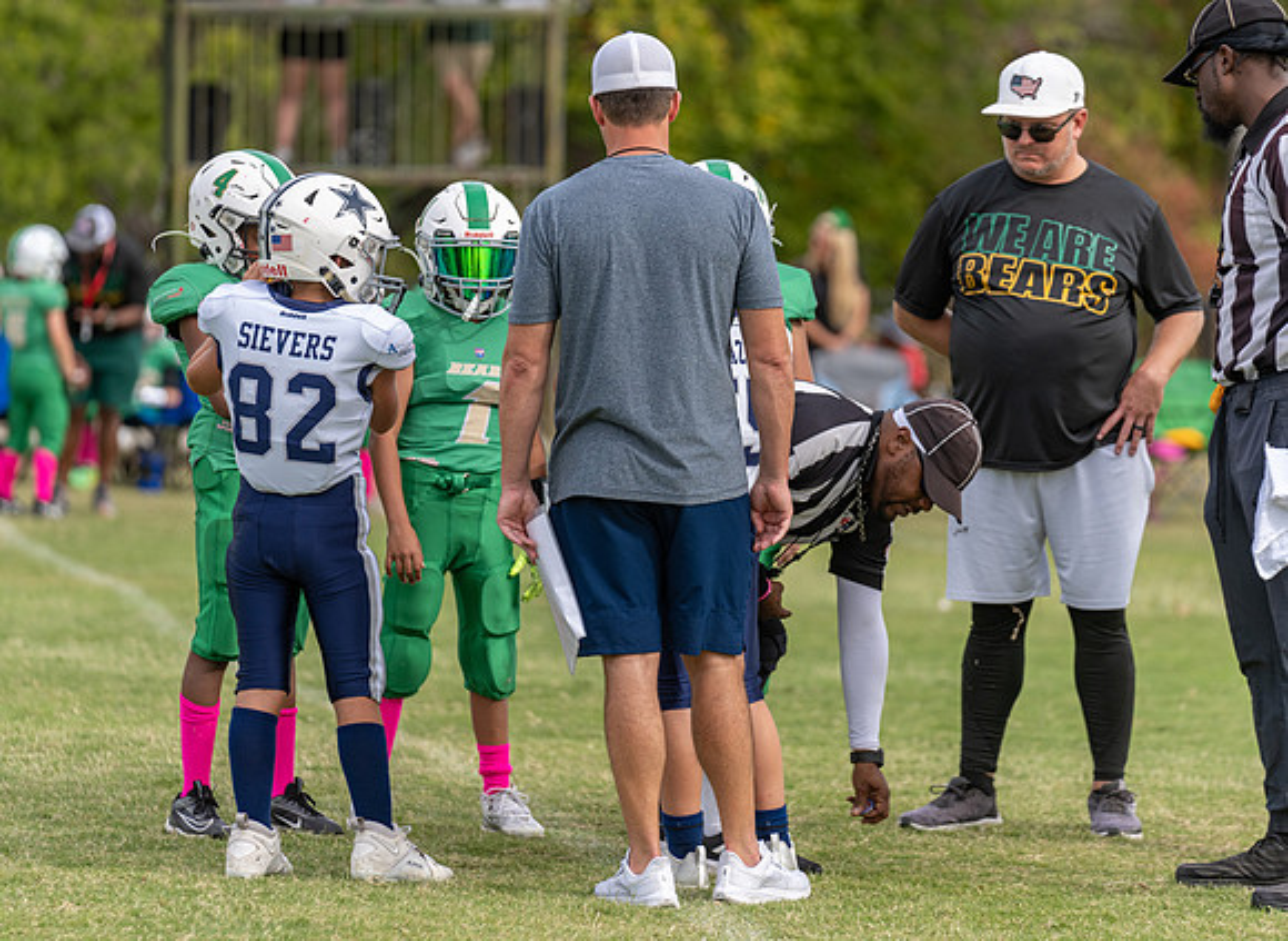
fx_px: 8159
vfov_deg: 6.6
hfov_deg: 9.0
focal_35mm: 221
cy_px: 452
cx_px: 554
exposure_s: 1/1250
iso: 250
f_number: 3.5
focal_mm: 200
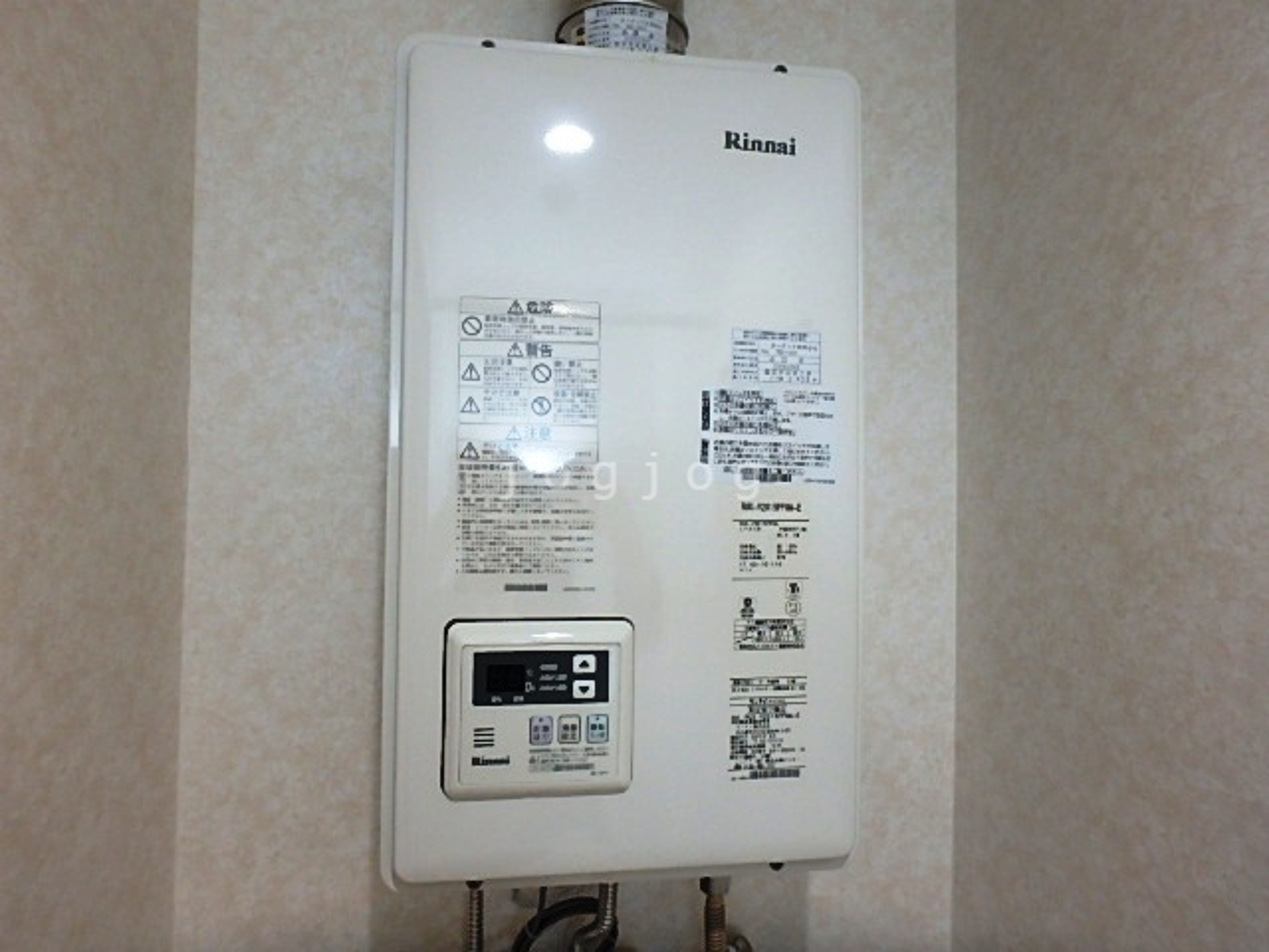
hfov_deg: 79.0
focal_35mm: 21
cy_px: 476
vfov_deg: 63.4
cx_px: 634
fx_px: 770
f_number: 3.5
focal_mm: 3.7
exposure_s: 1/30
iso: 320
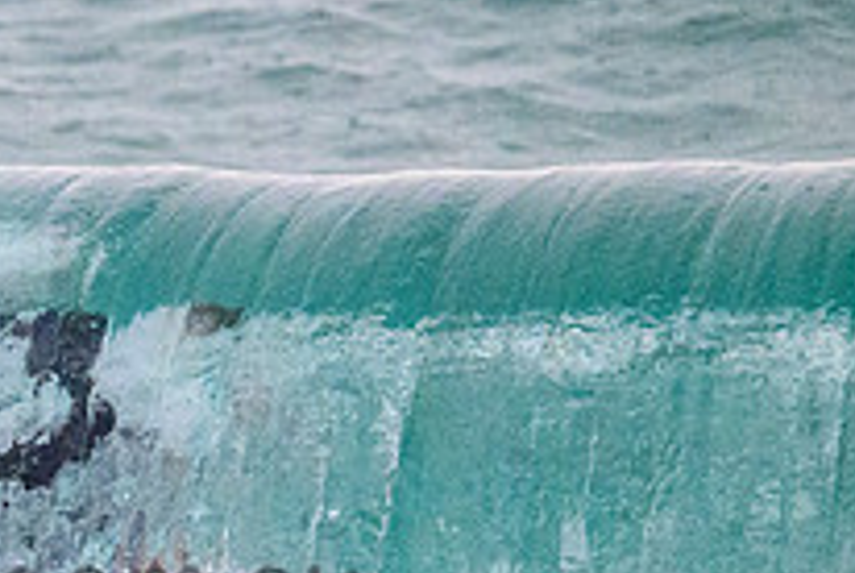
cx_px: -419
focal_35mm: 2163
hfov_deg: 1.0
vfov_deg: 0.6
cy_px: 323
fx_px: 51444
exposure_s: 1/2000
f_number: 11
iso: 7200
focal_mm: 600
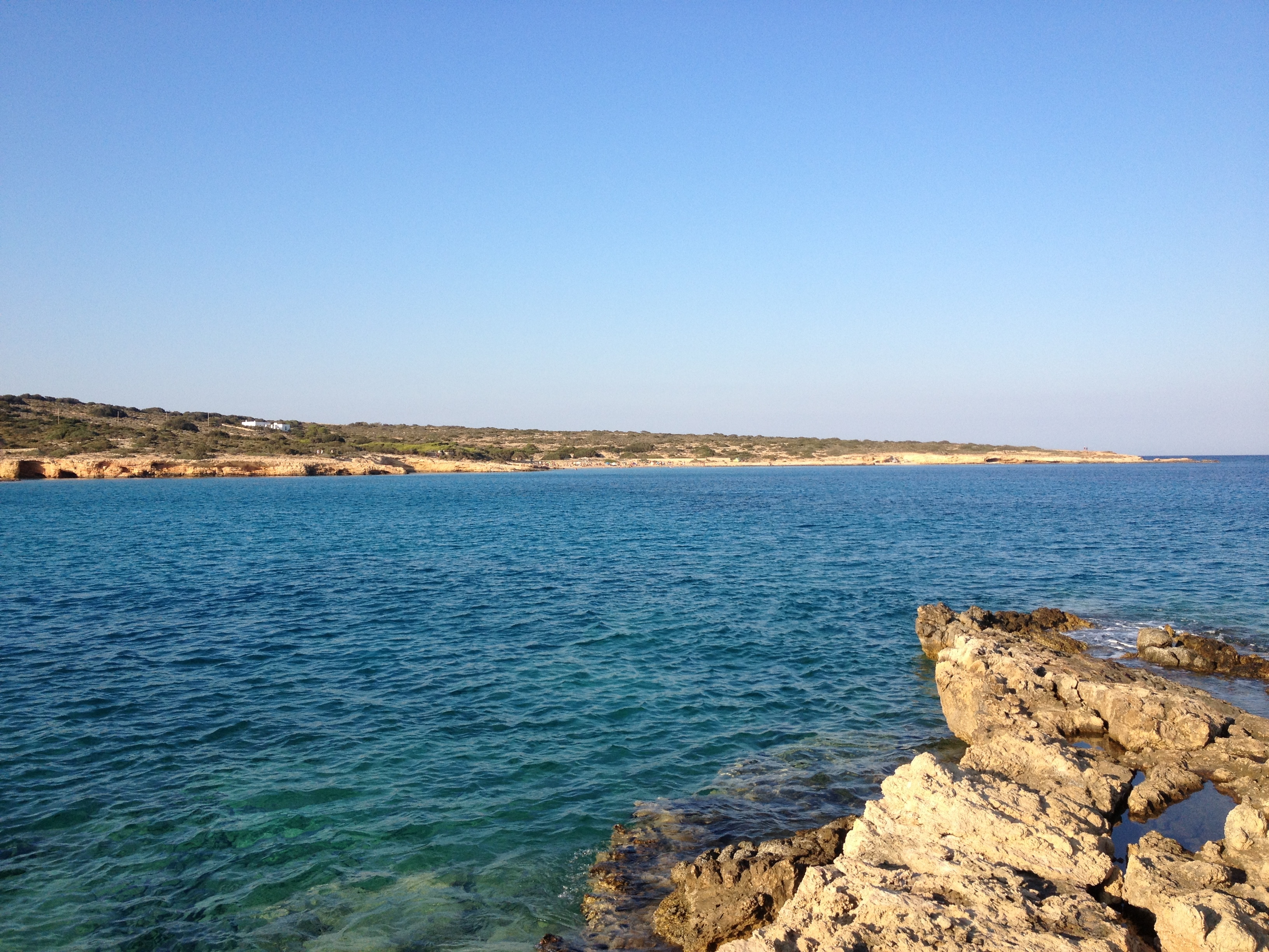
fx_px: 1283
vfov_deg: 40.7
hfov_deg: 52.6
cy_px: 476
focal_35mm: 35
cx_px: 634
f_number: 2.4
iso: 50
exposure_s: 1/1227
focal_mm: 4.28
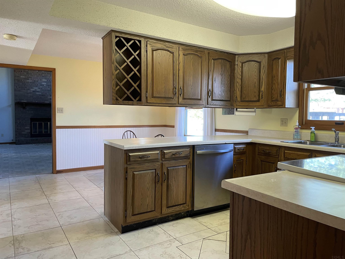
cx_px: 172
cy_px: 130
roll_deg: -0.2
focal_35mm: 26
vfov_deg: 53.1
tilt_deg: -3.2
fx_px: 259
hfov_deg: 67.3
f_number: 1.6
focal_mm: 4.2
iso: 125
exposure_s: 1/60
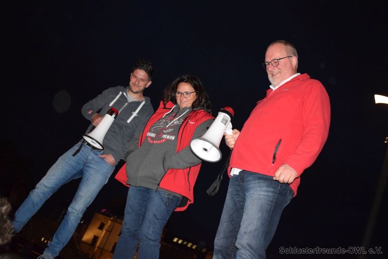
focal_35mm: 40
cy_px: 130
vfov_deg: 33.0
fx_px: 436
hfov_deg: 47.9
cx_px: 194
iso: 3200
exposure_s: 1/60
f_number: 4
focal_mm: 27
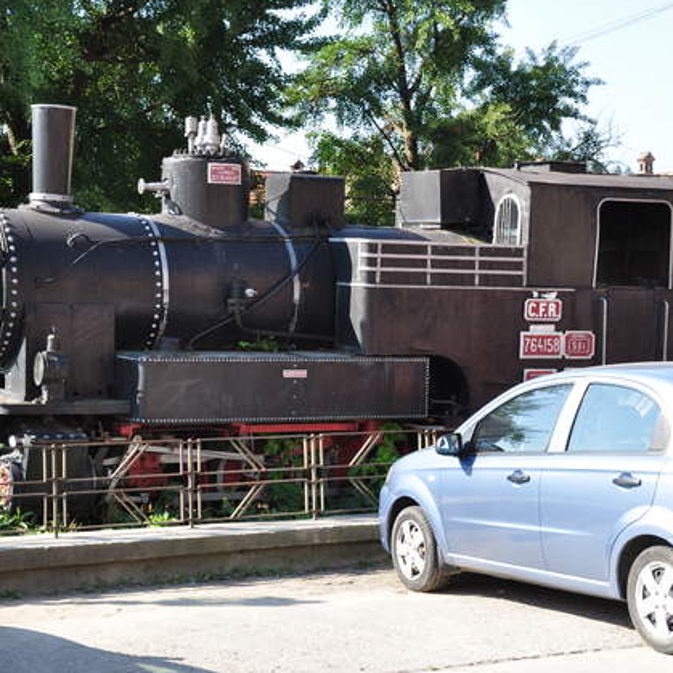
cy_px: 335
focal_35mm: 70
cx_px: 332
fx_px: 1540
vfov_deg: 24.7
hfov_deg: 24.7
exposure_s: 1/320
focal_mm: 36
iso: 500
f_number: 9
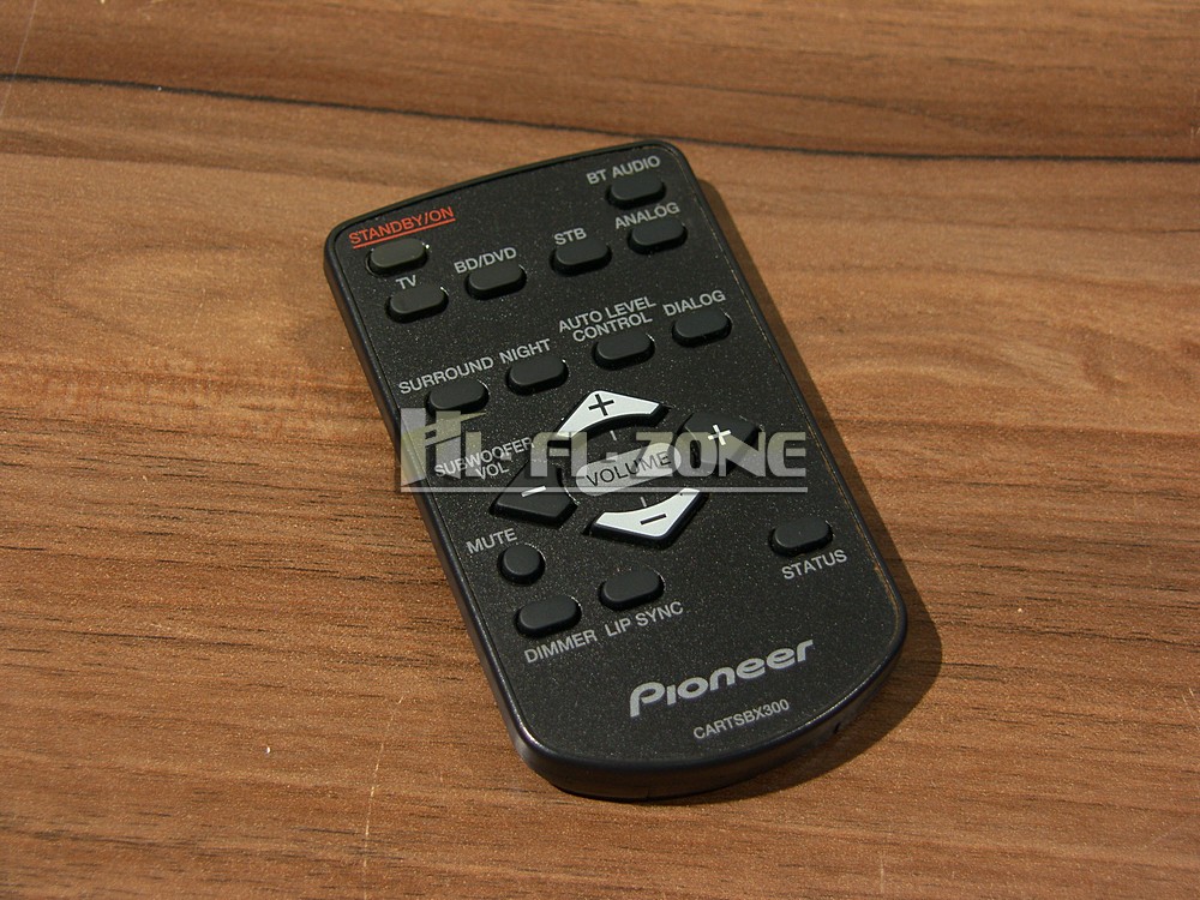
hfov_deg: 26.0
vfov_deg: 19.6
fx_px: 2600
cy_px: 450
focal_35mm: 75
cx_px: 600
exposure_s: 1/80
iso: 50
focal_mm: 19.4
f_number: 3.2
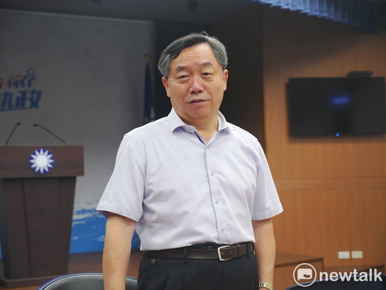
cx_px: 193
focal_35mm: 70
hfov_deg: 27.8
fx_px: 780
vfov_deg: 21.0
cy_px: 145
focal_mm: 35
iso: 800
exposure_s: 1/200
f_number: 2.8
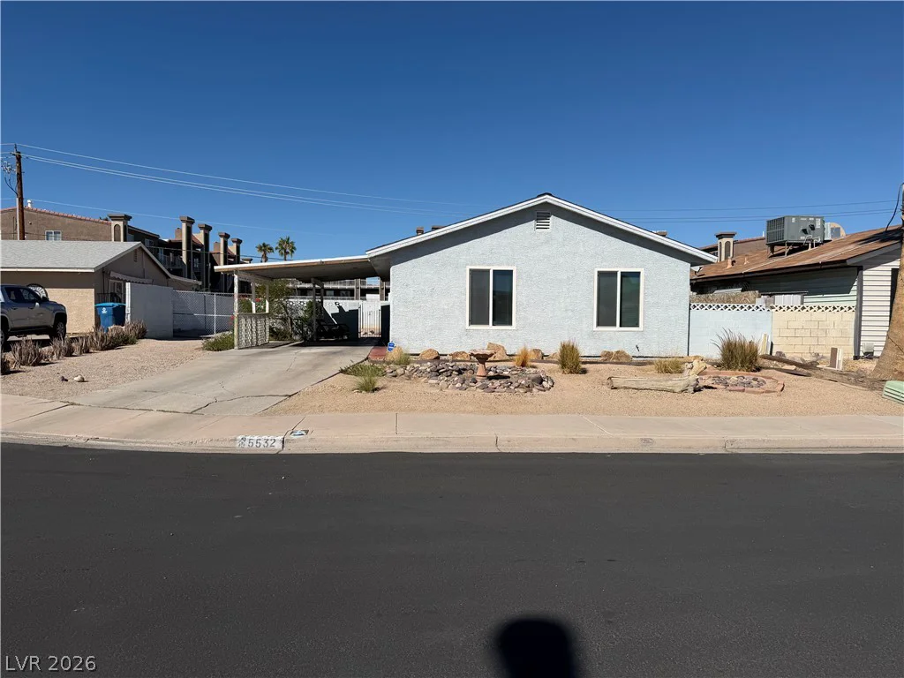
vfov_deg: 56.8
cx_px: 452
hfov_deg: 71.6
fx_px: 627
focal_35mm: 24
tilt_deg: -1.4
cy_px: 339
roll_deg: -0.9
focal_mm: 6.76
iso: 80
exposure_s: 1/9091
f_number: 1.78
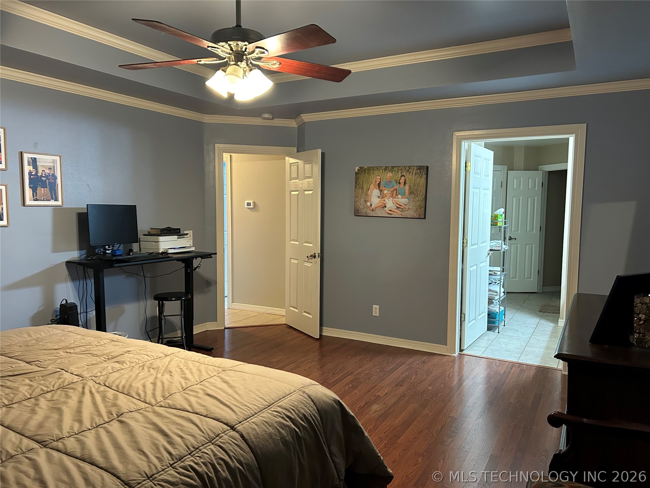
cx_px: 325
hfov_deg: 67.3
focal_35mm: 26
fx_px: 488
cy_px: 244
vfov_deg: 53.1
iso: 500
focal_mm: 5.7
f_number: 1.5
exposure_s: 1/60
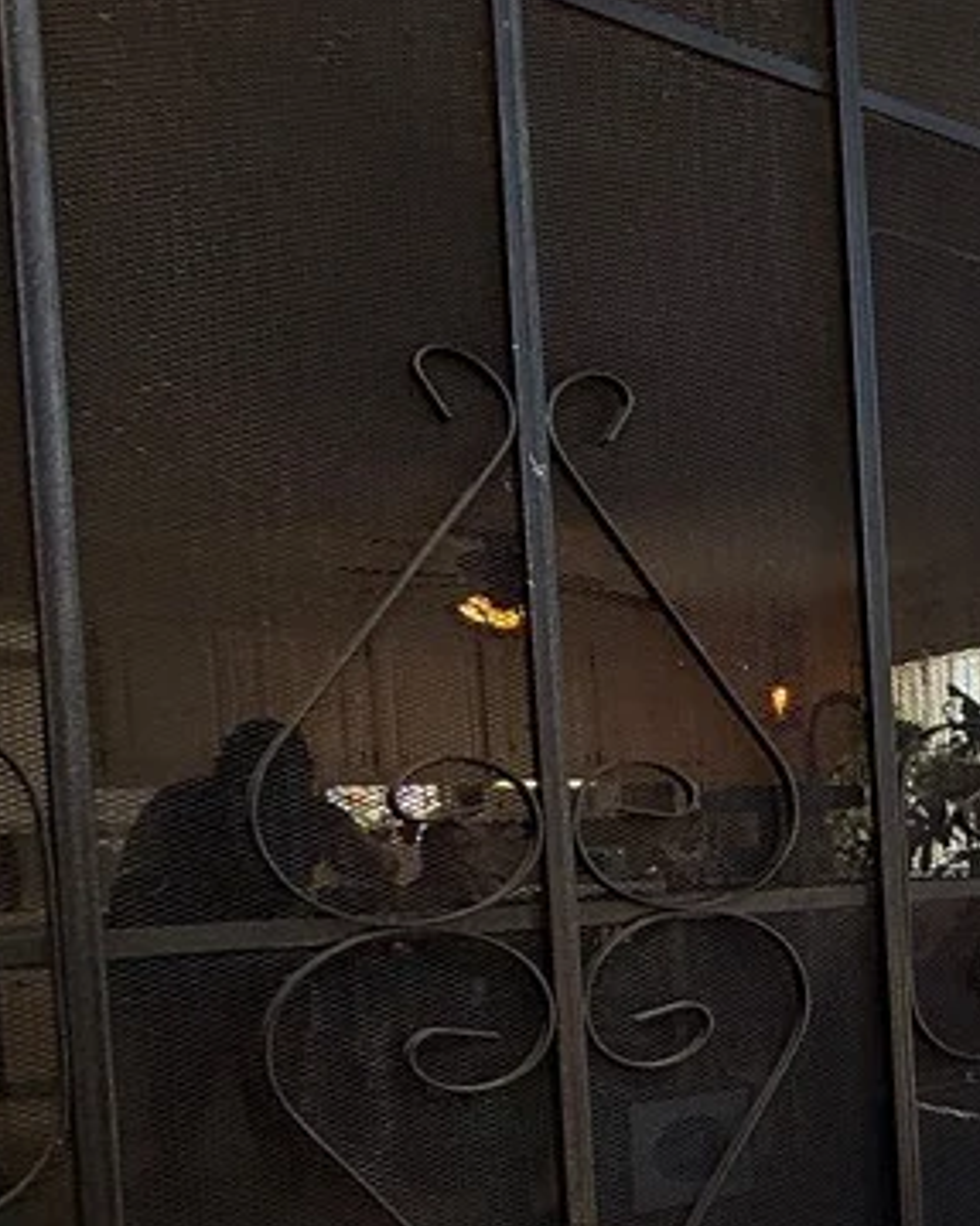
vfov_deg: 45.8
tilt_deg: -1.3
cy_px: 861
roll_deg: +2.6
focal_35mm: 39
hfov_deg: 24.4
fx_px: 1415
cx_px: 1629
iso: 50
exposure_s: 1/164
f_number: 2.2
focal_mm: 2.22
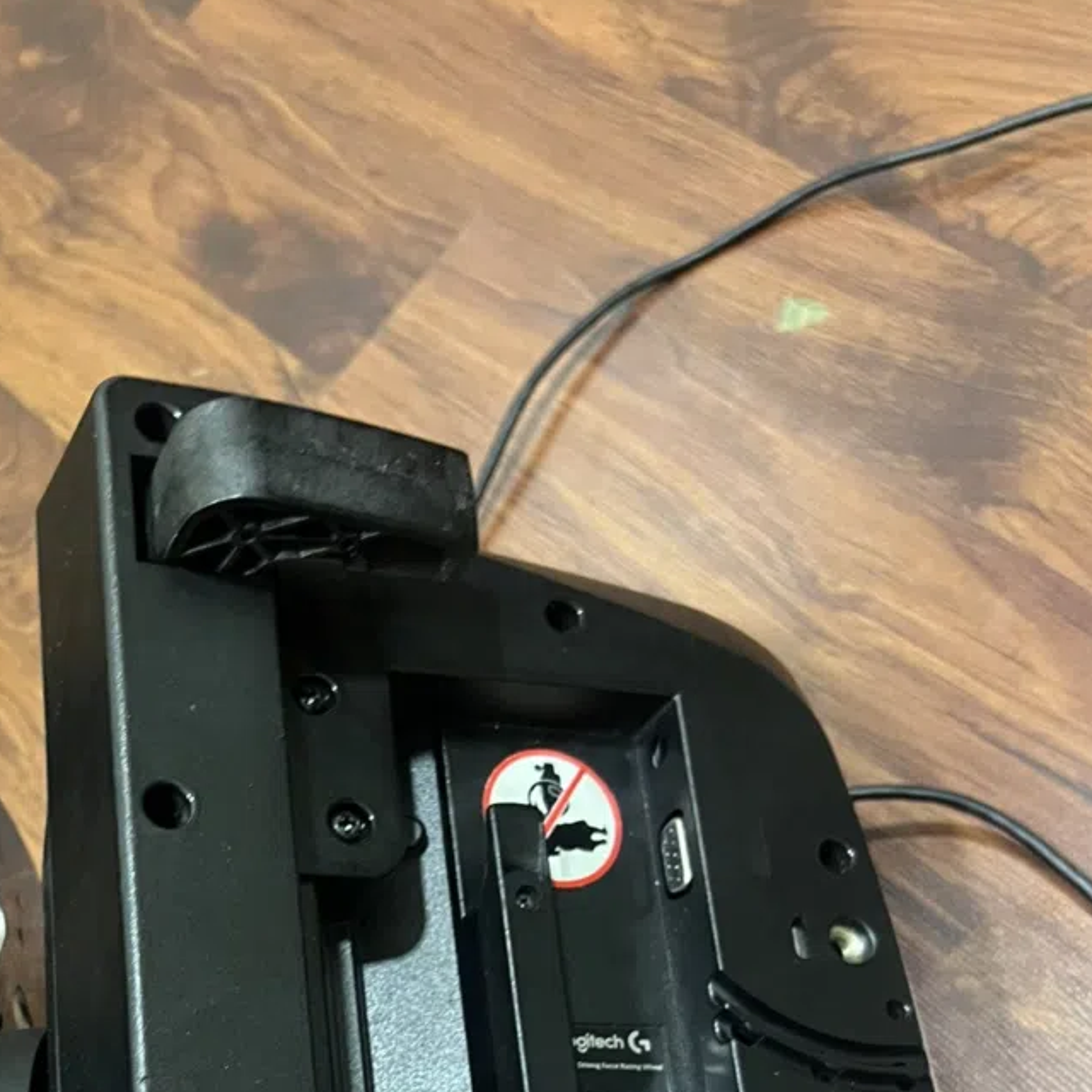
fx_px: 1749
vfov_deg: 32.4
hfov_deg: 34.1
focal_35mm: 49
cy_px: 1040
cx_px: 295
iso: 640
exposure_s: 1/35
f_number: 1.5
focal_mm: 5.7
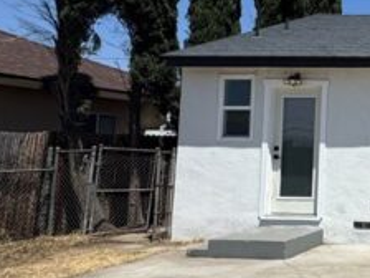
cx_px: 545
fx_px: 513
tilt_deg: +4.1
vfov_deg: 30.2
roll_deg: -1.0
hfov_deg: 27.9
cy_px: 121
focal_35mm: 48
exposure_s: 1/3717
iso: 50
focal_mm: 2.22
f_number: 2.2
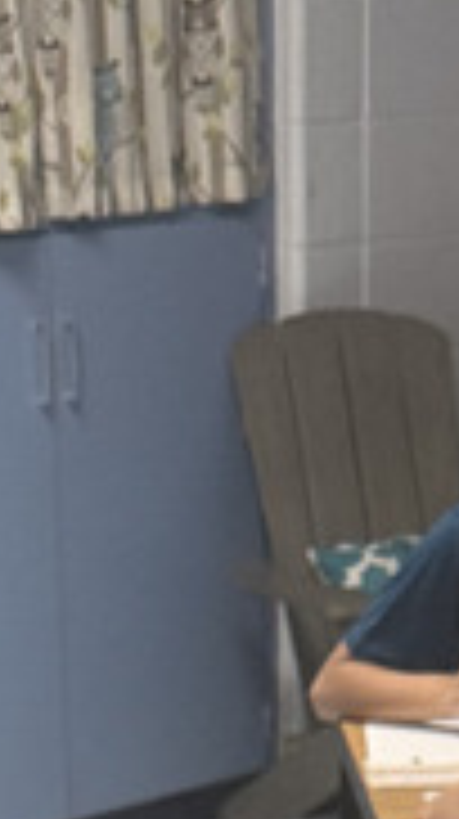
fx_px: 3190
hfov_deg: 8.2
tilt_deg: -33.3
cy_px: 2106
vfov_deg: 11.5
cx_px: 144
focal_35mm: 147
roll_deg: +2.9
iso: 160
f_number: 1.78
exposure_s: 1/60
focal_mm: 6.76
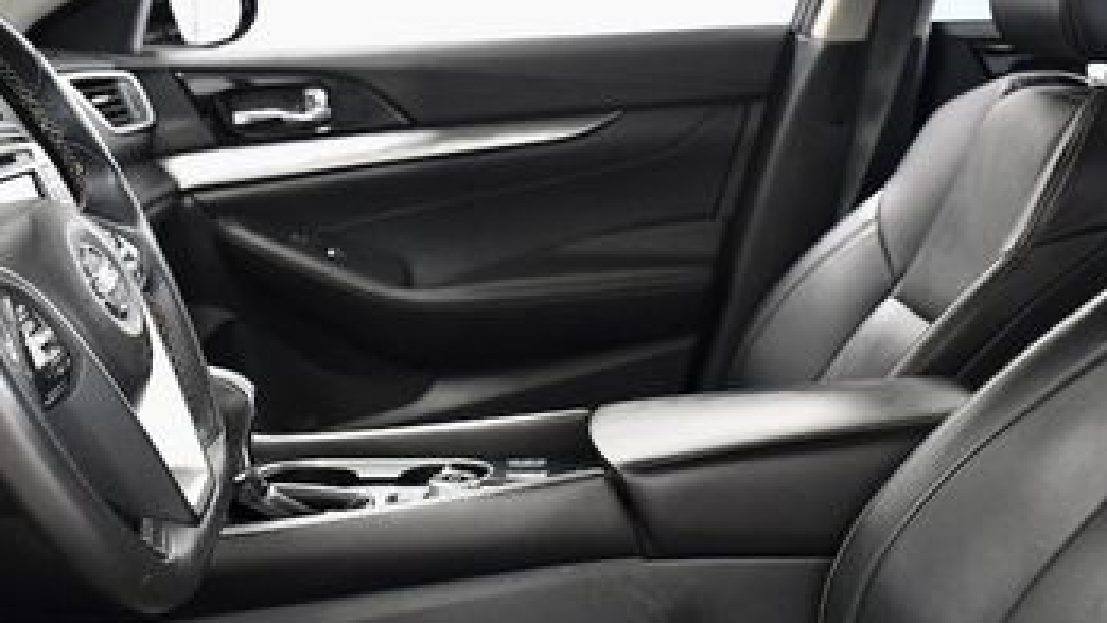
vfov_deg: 23.1
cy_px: 291
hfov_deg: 39.8
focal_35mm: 52
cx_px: 525
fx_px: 1527
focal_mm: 18
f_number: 3.5
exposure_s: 1/250
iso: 2500
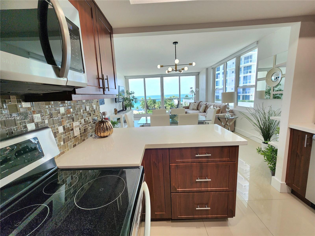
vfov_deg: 89.9
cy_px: 118
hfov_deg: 106.2
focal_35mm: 13
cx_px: 158
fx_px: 118
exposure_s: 1/60.2
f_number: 2.2
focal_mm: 2.2
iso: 64
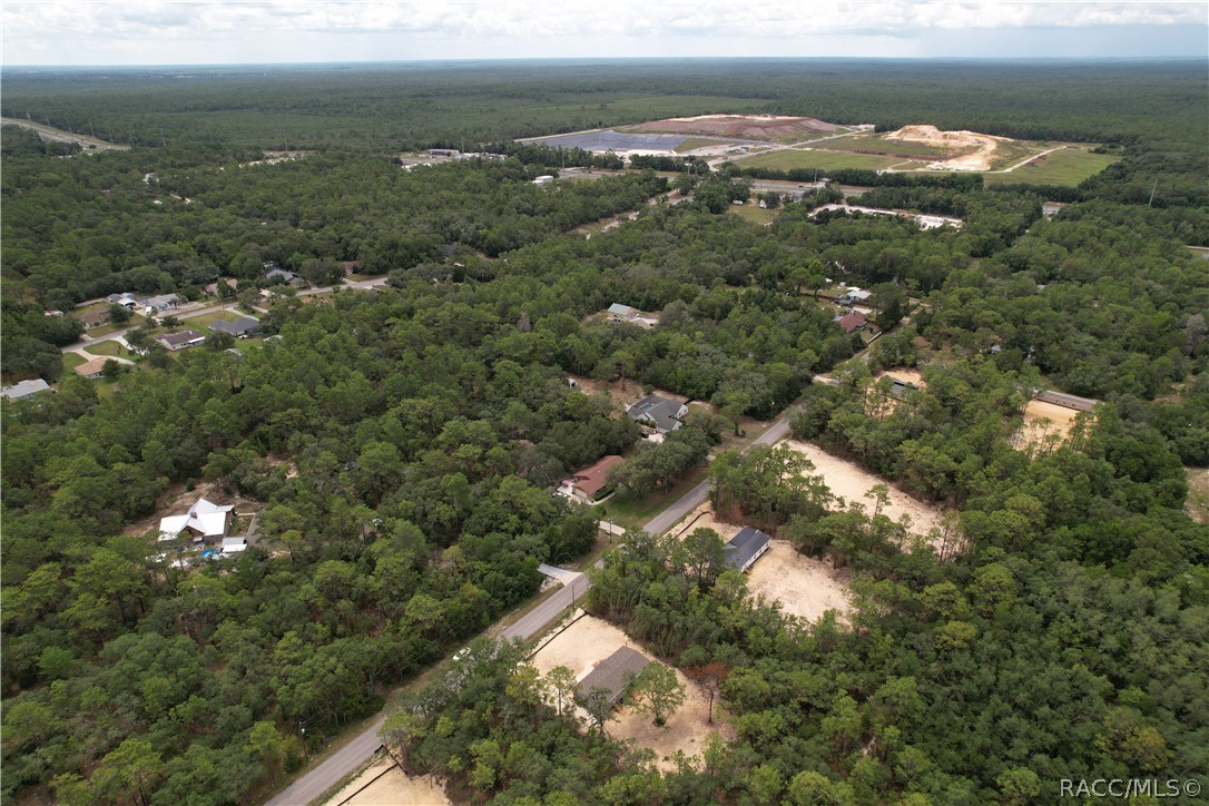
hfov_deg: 78.6
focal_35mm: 22
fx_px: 739
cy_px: 403
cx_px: 604
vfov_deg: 57.2
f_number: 2.8
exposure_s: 1/125
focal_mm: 8.38
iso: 100
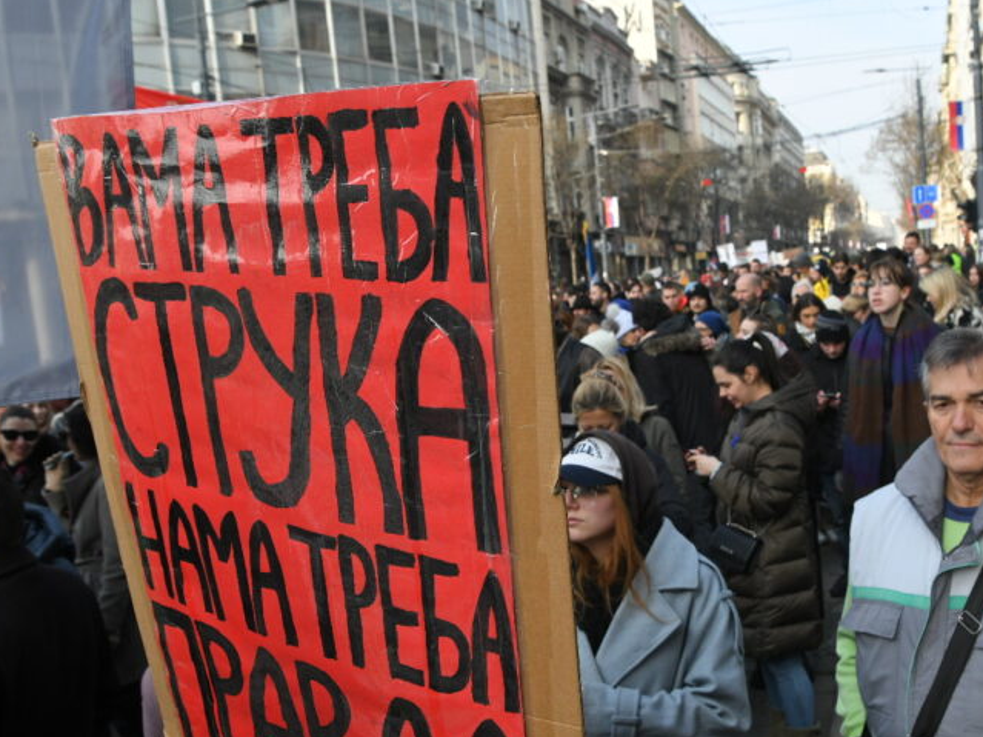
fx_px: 1051
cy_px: 470
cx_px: 597
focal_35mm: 37
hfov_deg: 49.8
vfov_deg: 38.4
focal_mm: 24
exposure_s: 1/1000
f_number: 8
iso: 1000
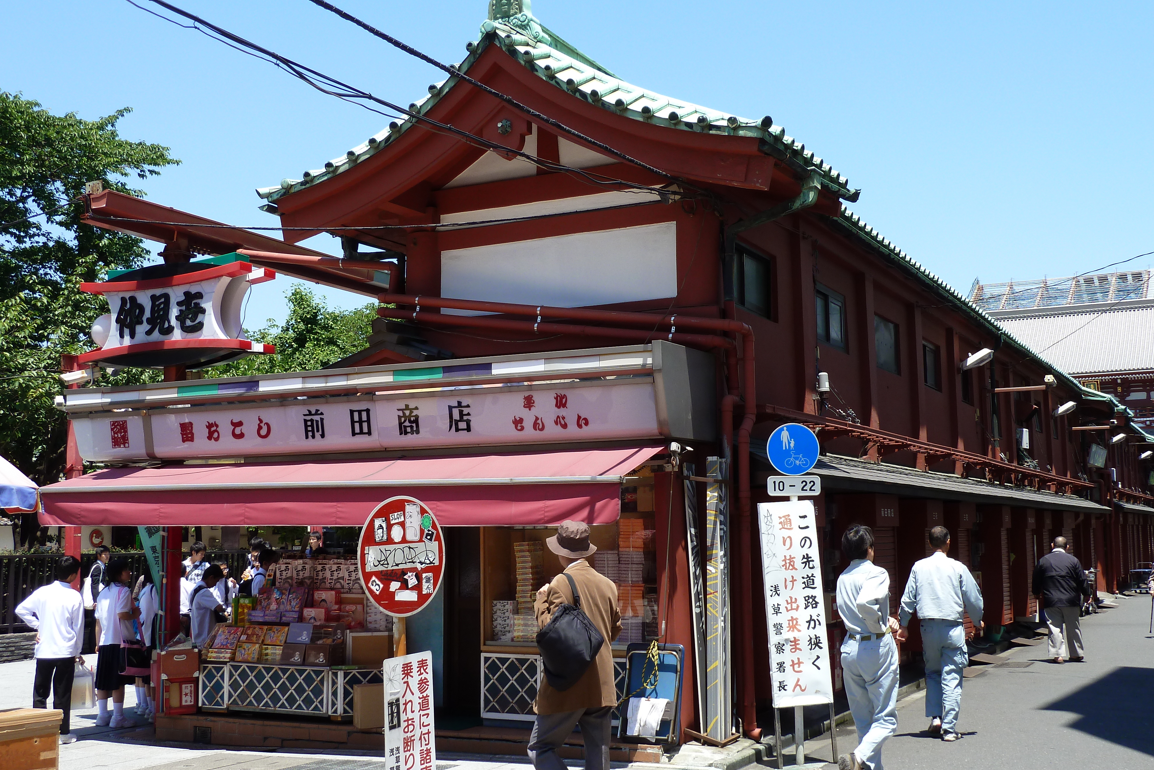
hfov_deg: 46.4
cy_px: 392
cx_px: 582
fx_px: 1346
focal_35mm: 42
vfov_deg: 31.9
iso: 80
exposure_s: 1/320
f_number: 4
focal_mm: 6.5
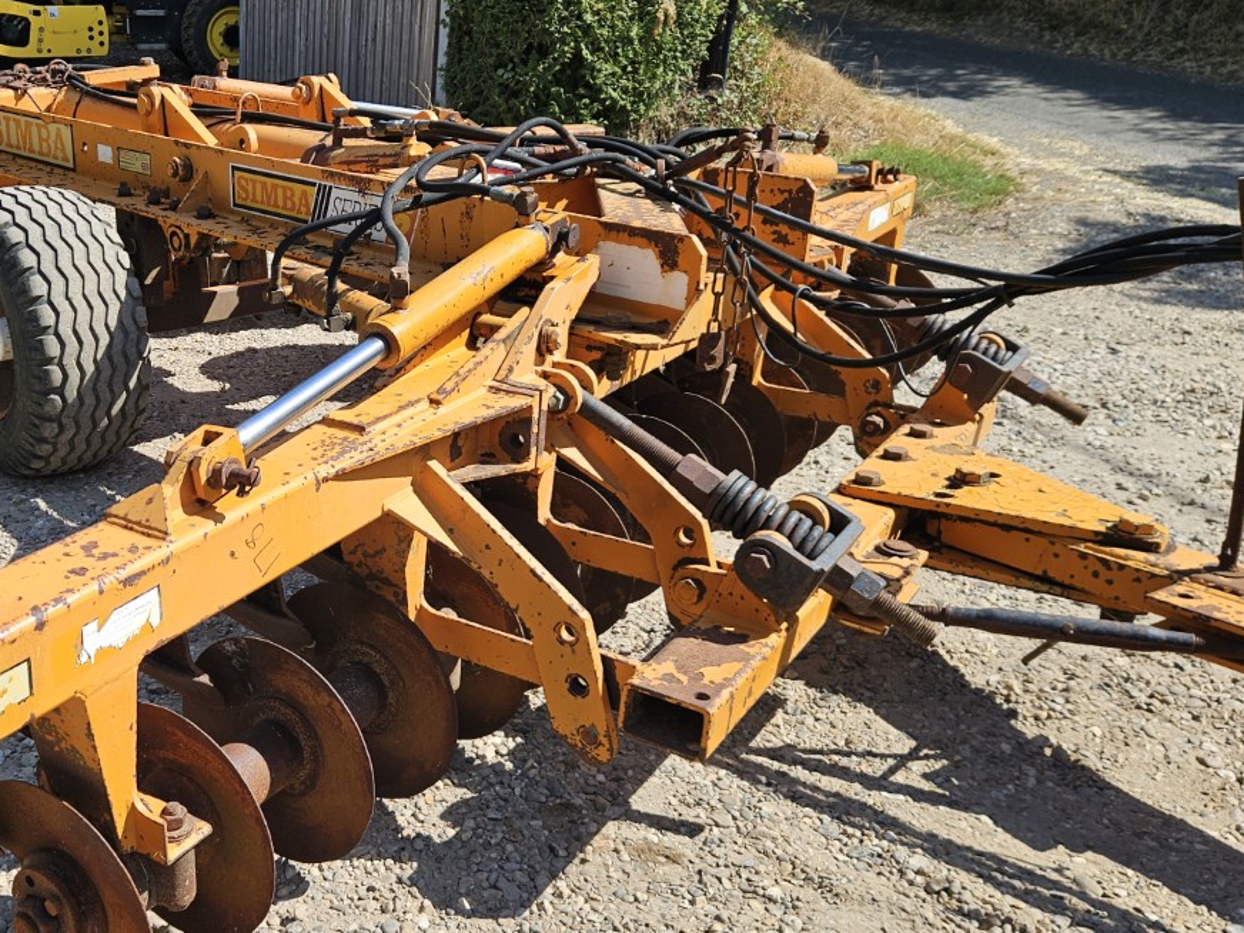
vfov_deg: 37.7
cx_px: 328
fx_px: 1366
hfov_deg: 47.4
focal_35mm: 38
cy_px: 471
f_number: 1.8
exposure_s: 1/1173
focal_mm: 5.4
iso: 25
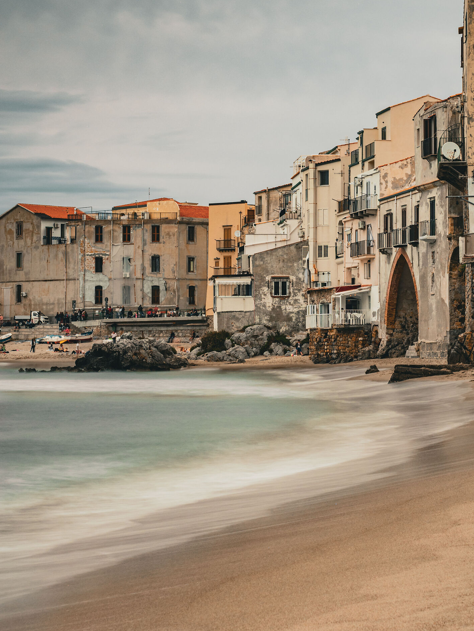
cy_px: 267
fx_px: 1862
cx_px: 288
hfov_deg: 14.5
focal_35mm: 102
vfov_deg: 19.2
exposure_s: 10
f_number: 8
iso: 100
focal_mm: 40
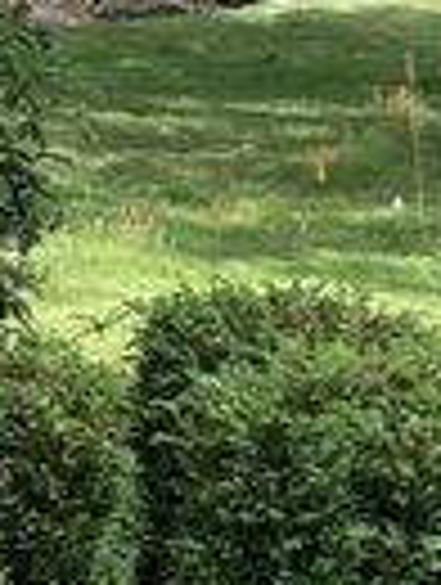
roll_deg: +0.2
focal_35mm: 165
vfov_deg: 11.8
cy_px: 22
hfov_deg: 7.9
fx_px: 2794
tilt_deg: -2.4
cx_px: -819
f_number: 1.8
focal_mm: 3.99
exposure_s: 1/490
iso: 20
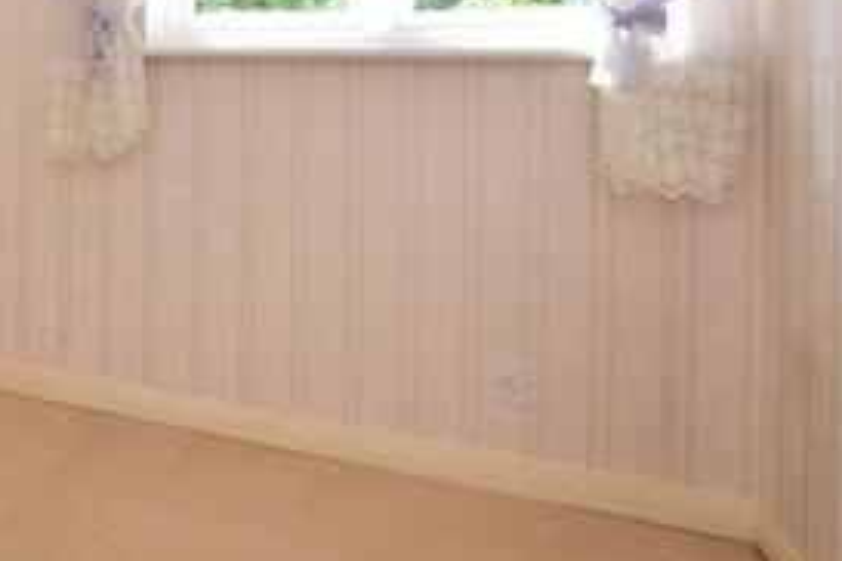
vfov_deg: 34.5
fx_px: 842
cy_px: 39
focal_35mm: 36
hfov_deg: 42.2
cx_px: -80
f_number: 18
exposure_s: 1/8
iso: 200
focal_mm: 10
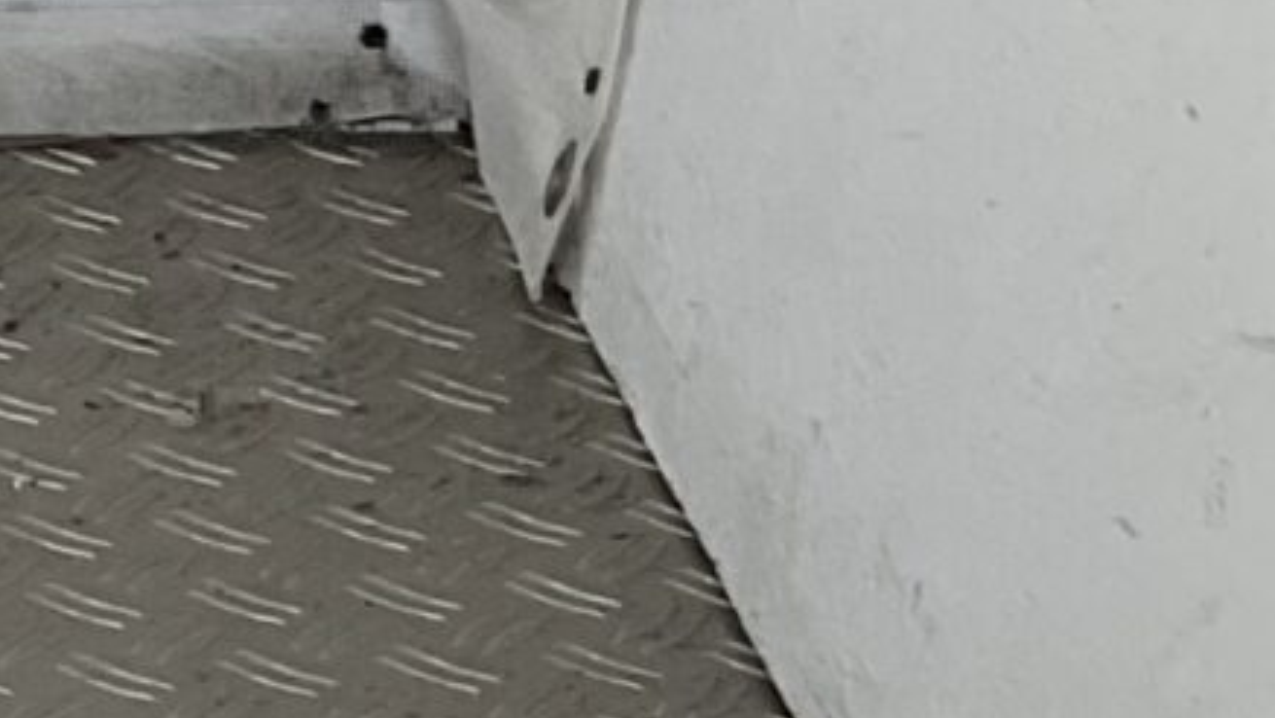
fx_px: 6256
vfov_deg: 6.2
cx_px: -2156
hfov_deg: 9.7
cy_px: 1991
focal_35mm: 185
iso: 16
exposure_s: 1/266
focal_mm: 3
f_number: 1.8
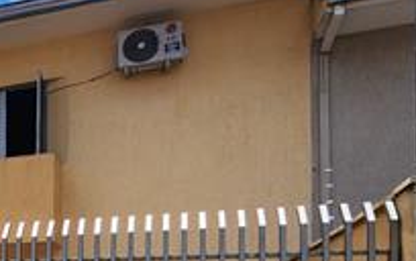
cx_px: -202
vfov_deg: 22.4
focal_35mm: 54
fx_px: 613
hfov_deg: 27.0
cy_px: 300
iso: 50
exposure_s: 1/3540
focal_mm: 2.2
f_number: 2.2
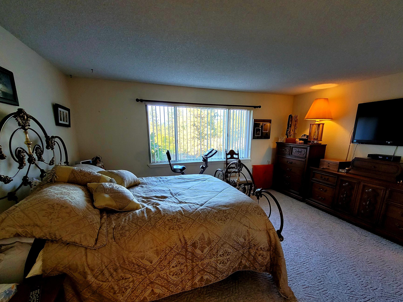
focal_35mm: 15
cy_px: 171
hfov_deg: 98.2
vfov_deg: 81.3
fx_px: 175
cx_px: 207
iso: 100
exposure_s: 1/59
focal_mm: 1.74
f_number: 2.2
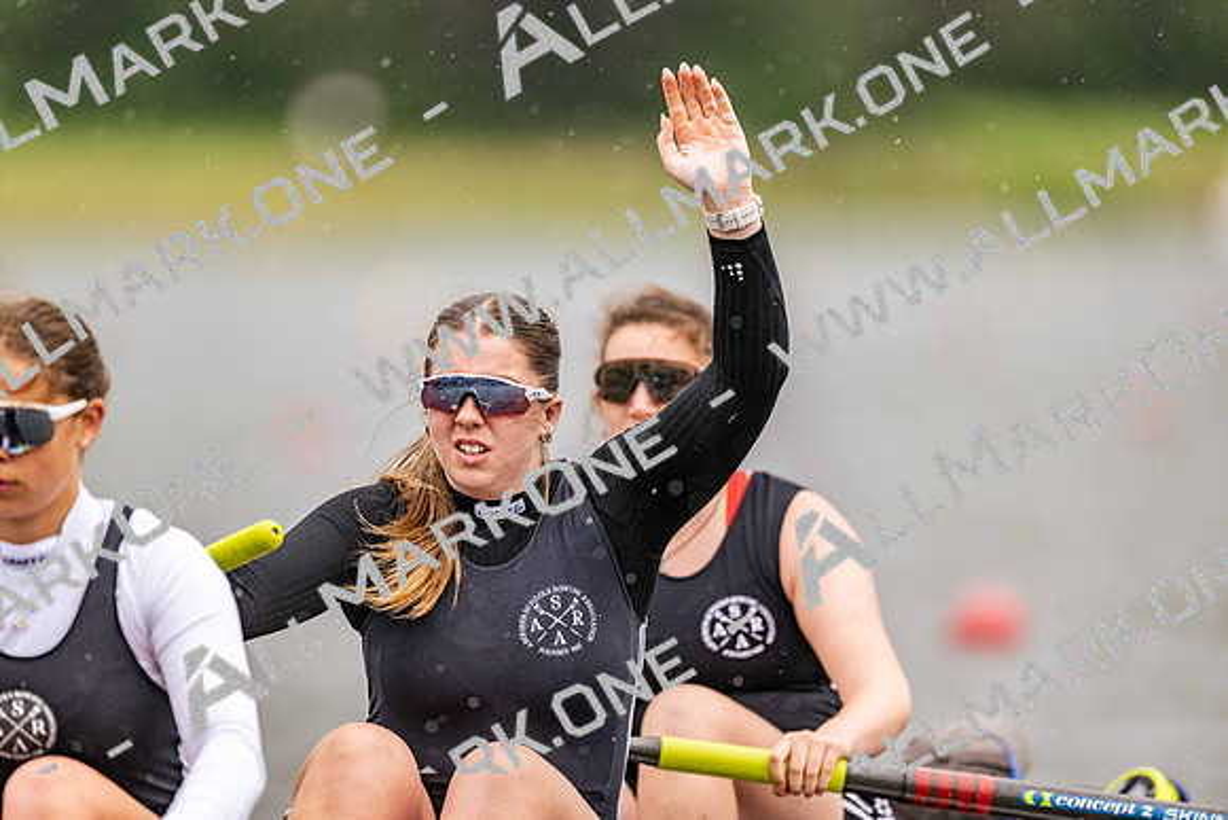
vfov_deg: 2.3
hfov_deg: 3.4
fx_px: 20470
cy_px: 410
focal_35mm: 600
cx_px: 614
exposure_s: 1/2500
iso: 1100
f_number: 4
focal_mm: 600
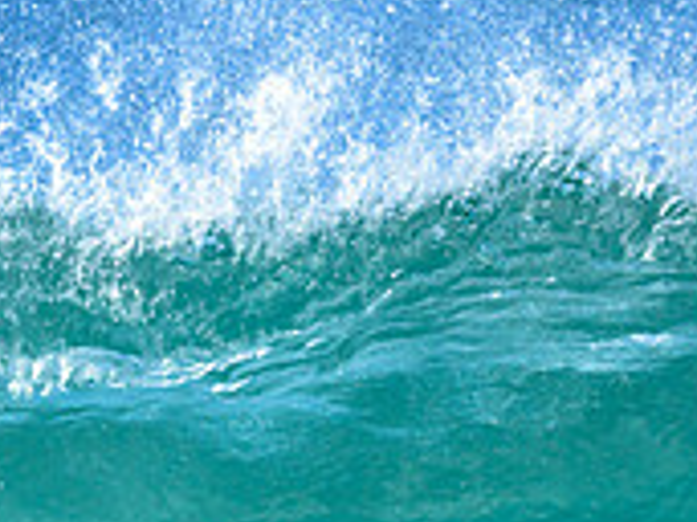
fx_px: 65997
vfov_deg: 0.5
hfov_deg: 0.6
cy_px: 726
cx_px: -208
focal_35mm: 3280
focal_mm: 800
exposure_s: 1/2000
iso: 360
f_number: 6.3
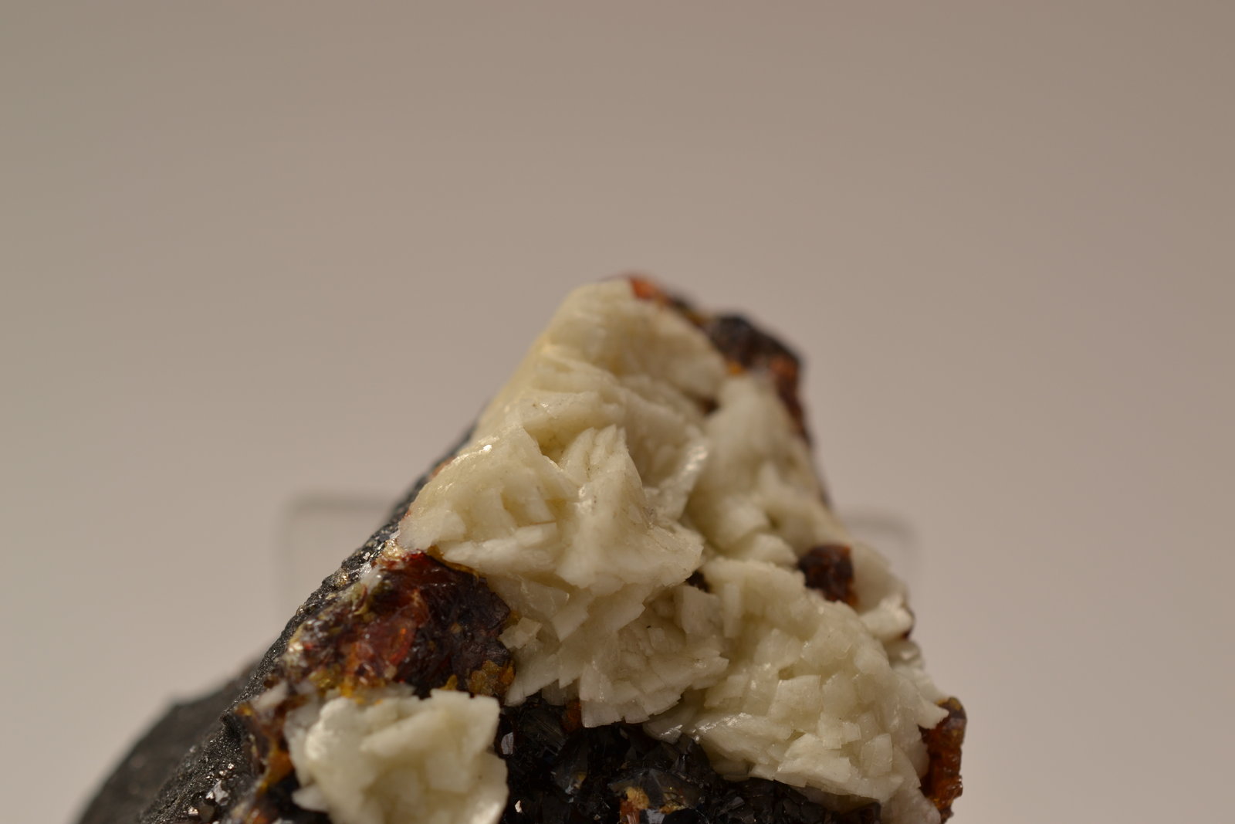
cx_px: 618
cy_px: 412
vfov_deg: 22.6
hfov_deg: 33.4
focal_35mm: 60
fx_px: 2058
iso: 100
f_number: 6.3
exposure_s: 1/80
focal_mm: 40
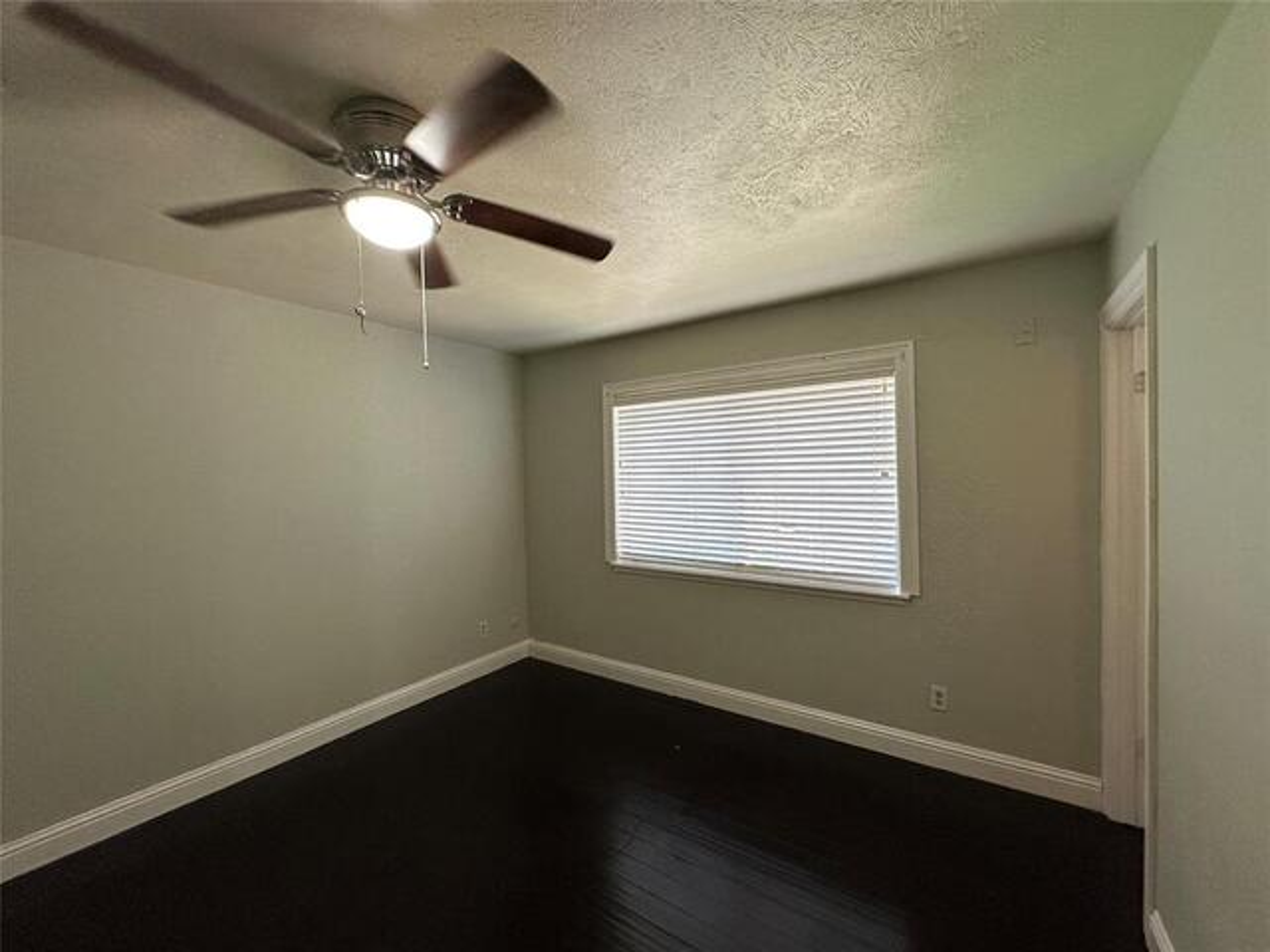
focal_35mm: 14
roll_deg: +1.0
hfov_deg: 102.1
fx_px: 514
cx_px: 635
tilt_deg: -0.6
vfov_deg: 85.7
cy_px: 476
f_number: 2.2
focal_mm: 2.22
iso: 200
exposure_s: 1/120
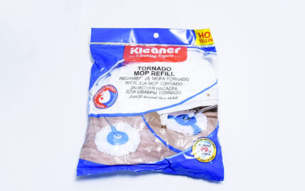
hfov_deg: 31.5
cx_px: 154
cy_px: 99
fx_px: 541
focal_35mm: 65
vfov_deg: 20.0
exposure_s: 1/160
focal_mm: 63
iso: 3200
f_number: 10
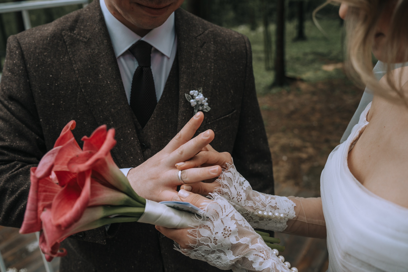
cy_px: 126
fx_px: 358
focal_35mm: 32
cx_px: 204
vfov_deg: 41.6
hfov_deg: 59.4
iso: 400
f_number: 3.5
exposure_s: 1/250
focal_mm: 28
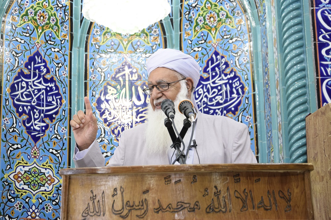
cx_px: 166
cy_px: 110
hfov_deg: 27.0
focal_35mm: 75
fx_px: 689
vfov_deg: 18.2
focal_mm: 50
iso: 800
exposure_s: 1/30
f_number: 5
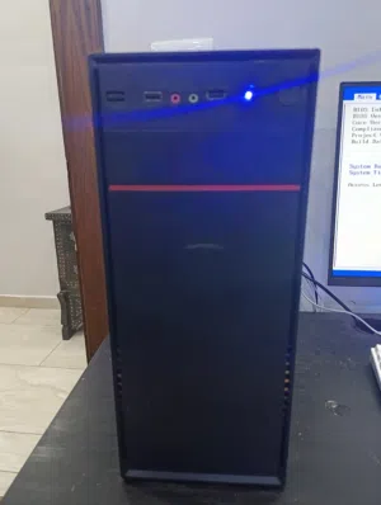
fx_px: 336
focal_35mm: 23
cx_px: 190
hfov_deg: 59.0
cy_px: 252
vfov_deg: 73.8
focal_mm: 6.14
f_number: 1.6
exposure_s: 1/25
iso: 1600
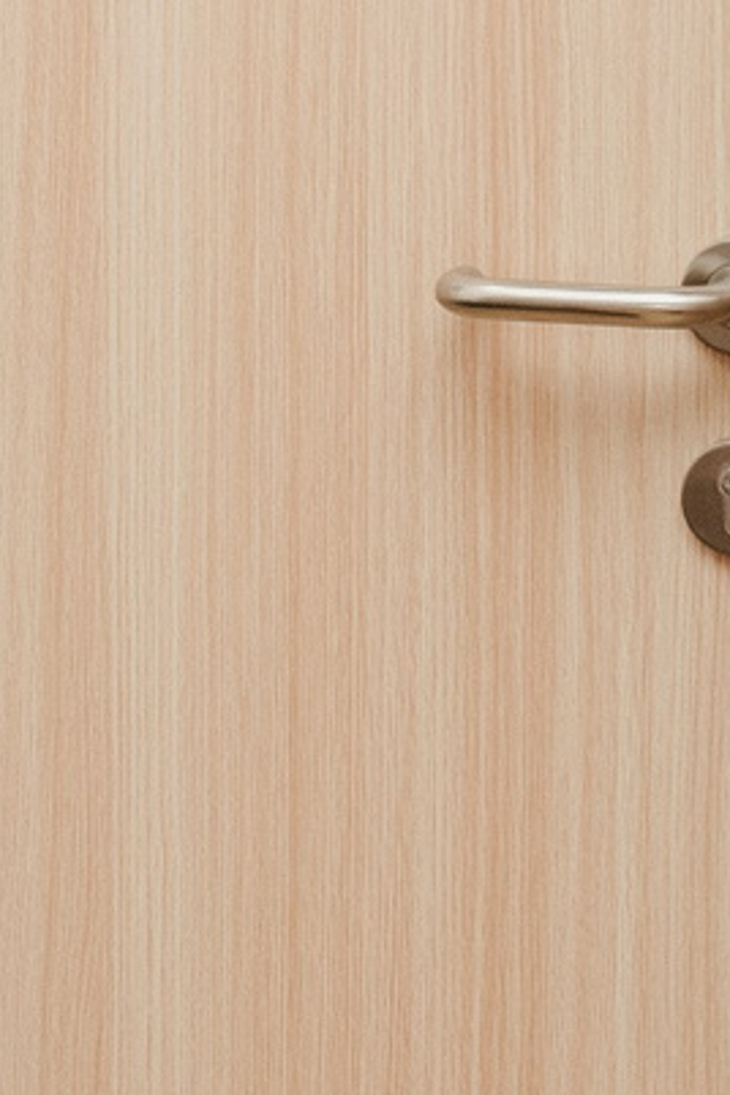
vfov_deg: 9.8
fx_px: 6357
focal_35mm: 209
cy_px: 432
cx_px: -1538
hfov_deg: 6.0
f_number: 4
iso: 200
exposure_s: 1/160
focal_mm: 26
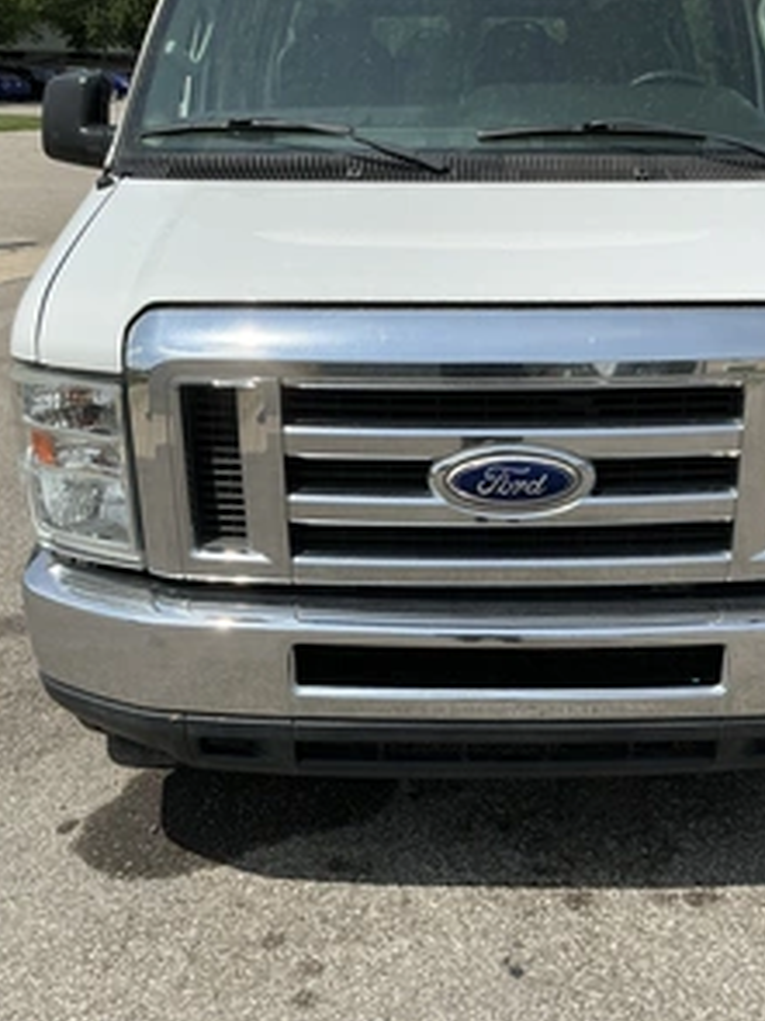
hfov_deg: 37.5
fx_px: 1121
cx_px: 474
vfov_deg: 49.0
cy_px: 512
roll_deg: -0.3
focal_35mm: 38
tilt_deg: -19.4
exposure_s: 1/3534
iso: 25
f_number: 1.8
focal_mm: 3
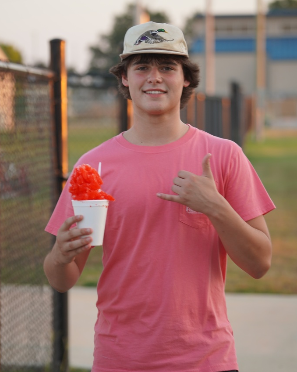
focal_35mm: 135
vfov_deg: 14.3
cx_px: 148
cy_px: 174
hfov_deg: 11.4
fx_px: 1483
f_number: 4
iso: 320
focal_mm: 119
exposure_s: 1/160
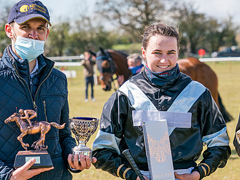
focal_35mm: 154
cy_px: 122
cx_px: 167
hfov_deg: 12.8
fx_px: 1068
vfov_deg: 9.6
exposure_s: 1/1600
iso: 400
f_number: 5
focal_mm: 78
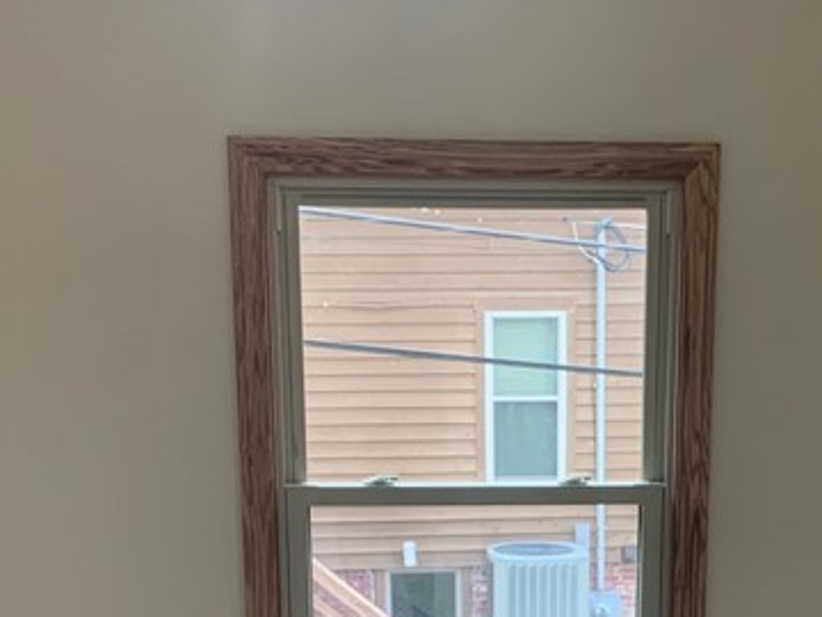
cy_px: 679
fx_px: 1757
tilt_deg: -12.2
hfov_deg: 26.2
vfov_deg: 19.1
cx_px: 539
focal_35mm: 74
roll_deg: +0.1
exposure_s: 1/121
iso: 64
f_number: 1.8
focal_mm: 4.25
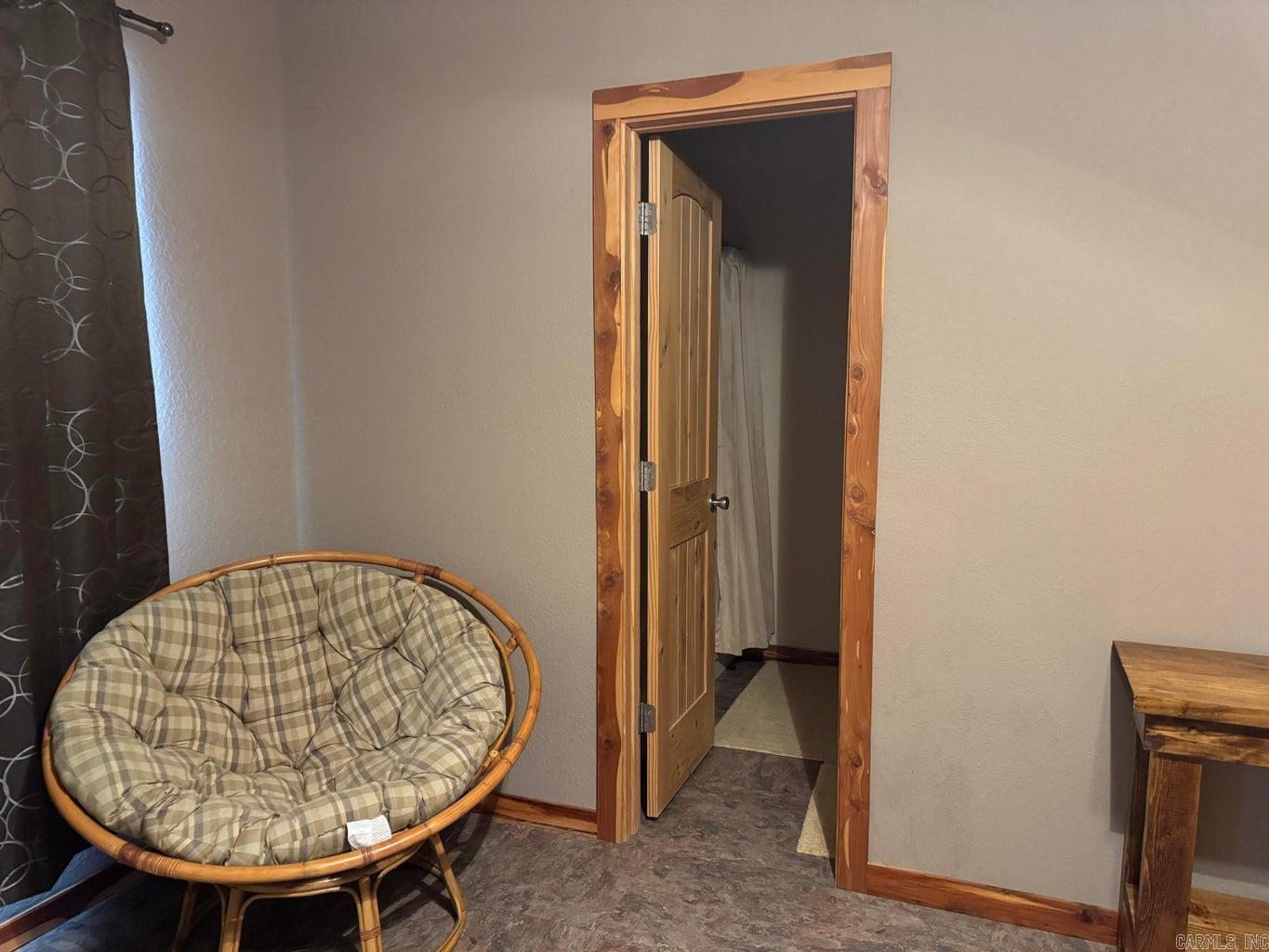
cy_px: 476
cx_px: 634
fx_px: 880
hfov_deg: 71.6
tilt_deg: -6.9
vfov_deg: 56.8
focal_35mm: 24
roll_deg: +0.0
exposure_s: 1/30
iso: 800
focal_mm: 6.76
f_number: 1.78
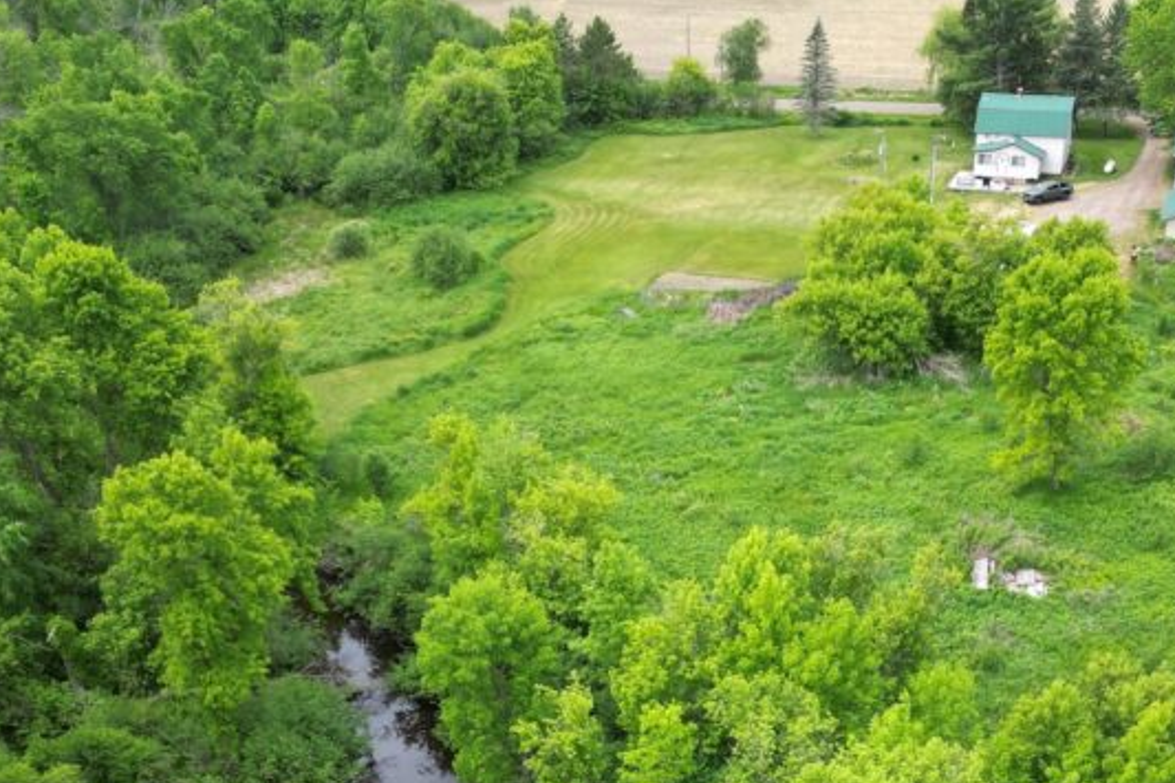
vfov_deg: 25.7
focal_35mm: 50
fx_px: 1631
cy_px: 772
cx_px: 709
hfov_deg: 39.4
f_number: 1.7
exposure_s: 1/800
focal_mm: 6.72
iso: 100
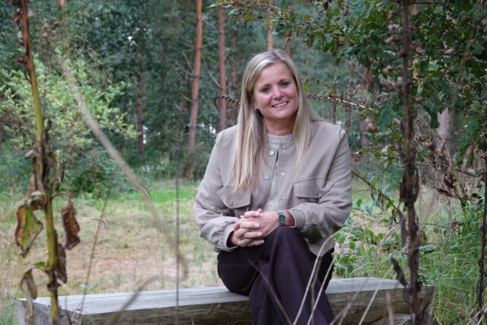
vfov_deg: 16.5
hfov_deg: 24.5
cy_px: 162
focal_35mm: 83
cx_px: 244
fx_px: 1123
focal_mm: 30.5
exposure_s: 1/100
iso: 500
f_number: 3.5
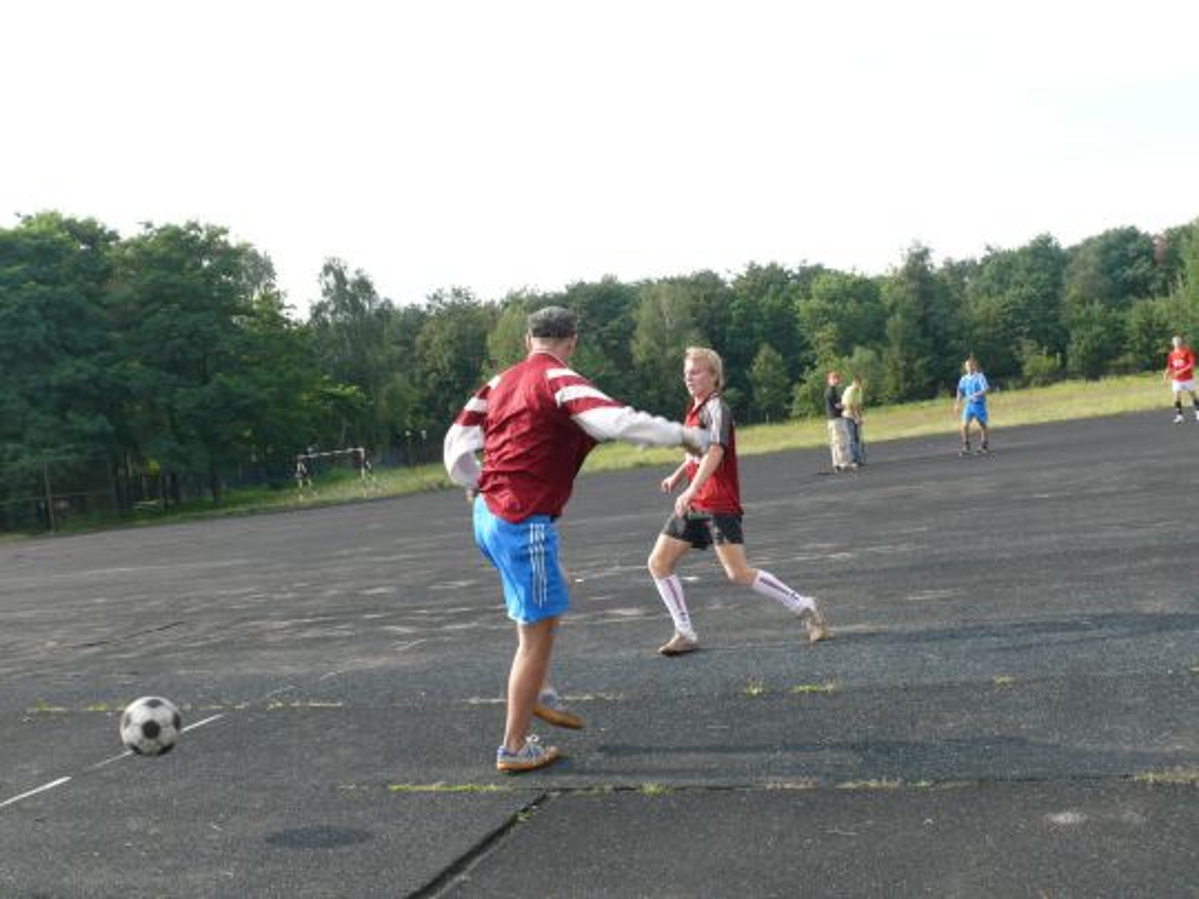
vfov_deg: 40.7
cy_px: 450
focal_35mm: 35
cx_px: 600
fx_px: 1212
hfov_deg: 52.6
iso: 100
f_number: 5.6
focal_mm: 7.4
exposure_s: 1/200
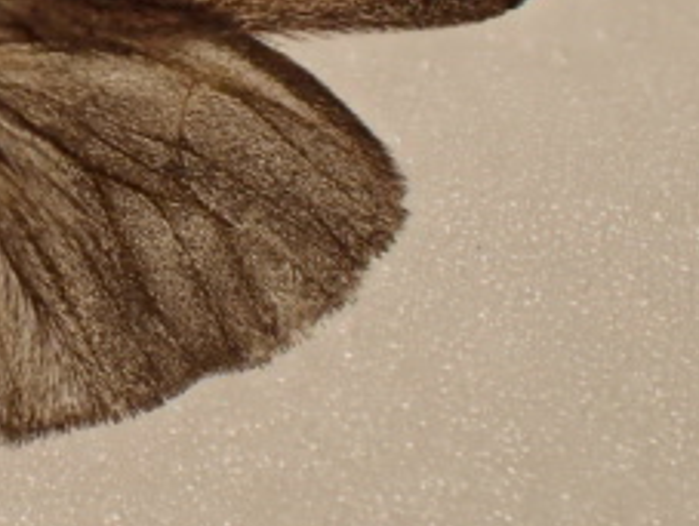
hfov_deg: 15.5
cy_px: -15
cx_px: -216
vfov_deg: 12.1
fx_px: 2447
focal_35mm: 121
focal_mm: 7.86
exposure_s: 1/160
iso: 250
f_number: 4
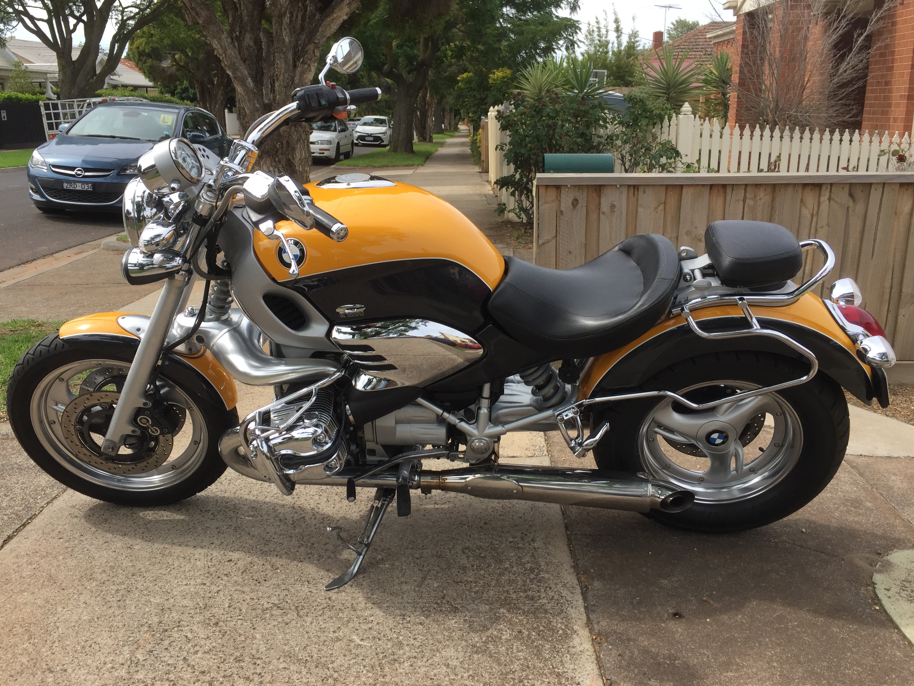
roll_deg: +0.2
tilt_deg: -15.1
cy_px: 336
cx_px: 454
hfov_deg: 60.0
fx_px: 792
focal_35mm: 30
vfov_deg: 46.8
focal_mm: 4.15
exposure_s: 1/1014
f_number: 2.2
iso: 32
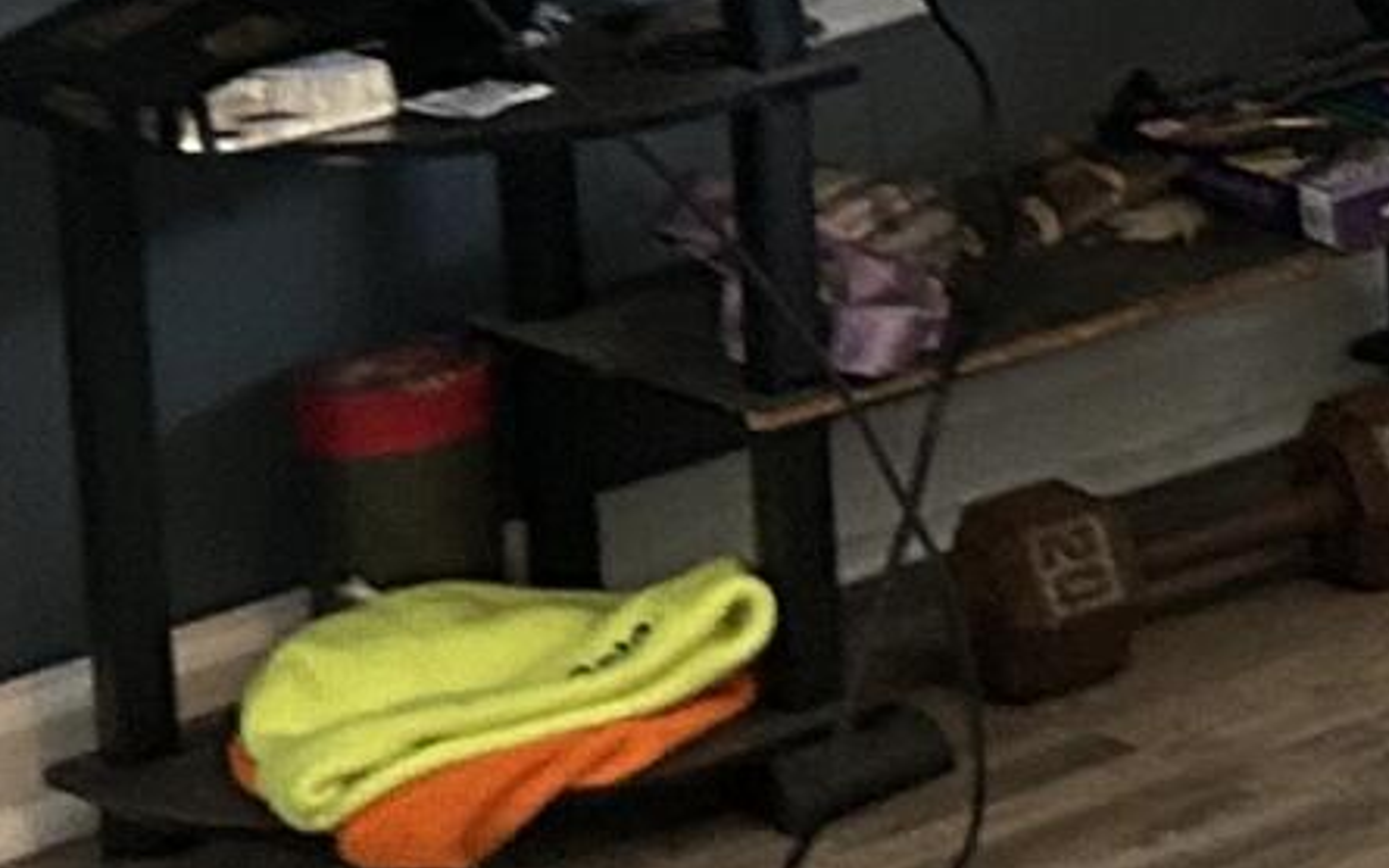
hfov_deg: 9.4
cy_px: -1202
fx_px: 7040
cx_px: 3899
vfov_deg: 6.7
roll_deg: +1.8
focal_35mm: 186
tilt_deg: -6.9
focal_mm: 5.7
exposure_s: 1/60
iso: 160
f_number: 1.5
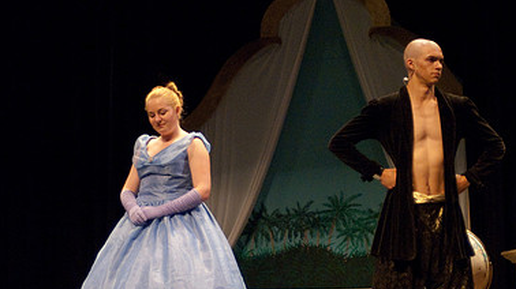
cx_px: 186
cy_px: 154
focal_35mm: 116
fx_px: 1586
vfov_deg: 10.4
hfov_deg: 18.4
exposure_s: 1/160
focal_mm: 48
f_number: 2.8
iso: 1250
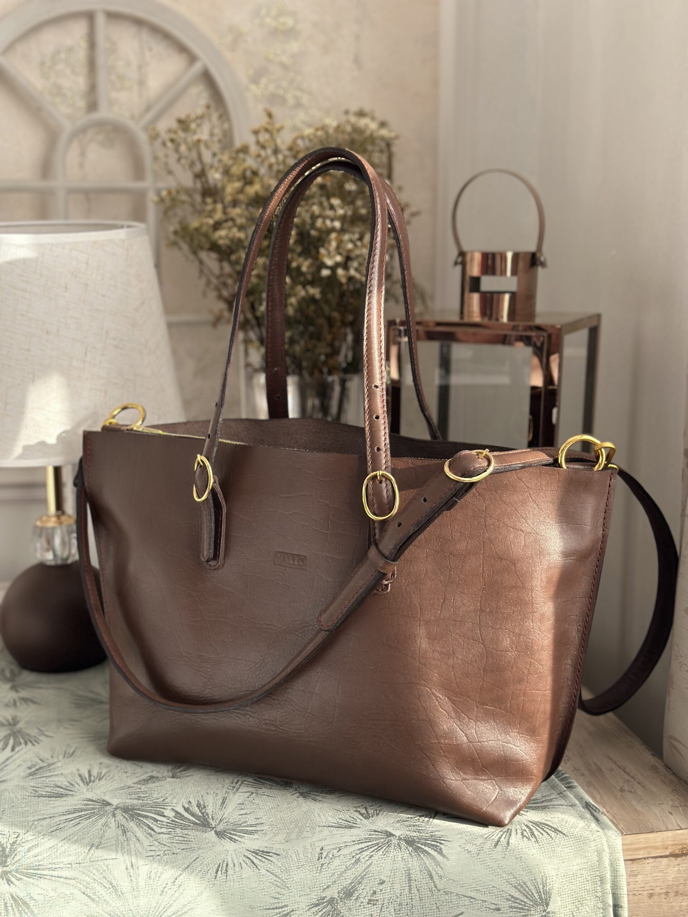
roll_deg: -0.5
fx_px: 1272
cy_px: 458
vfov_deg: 39.7
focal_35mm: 48
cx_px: 344
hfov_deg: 30.3
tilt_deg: -10.3
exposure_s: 1/116
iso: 125
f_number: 1.78
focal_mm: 6.86
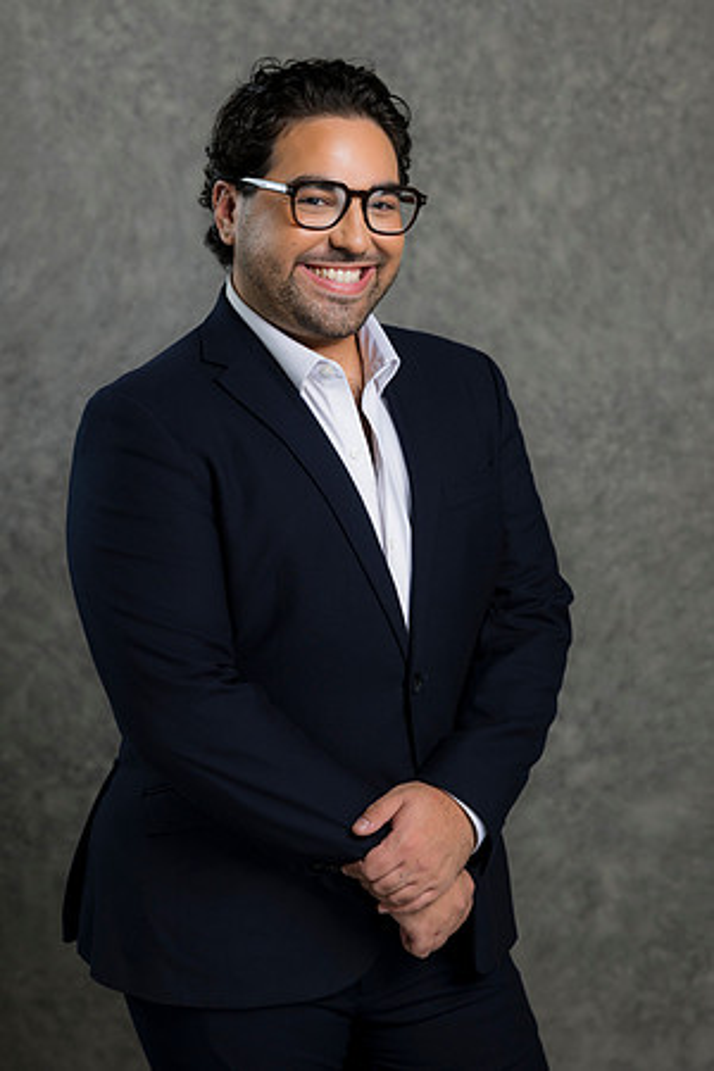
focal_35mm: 85
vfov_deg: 23.9
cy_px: 536
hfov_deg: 16.1
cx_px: 357
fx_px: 2529
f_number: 5
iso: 125
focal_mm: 85
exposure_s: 1/200
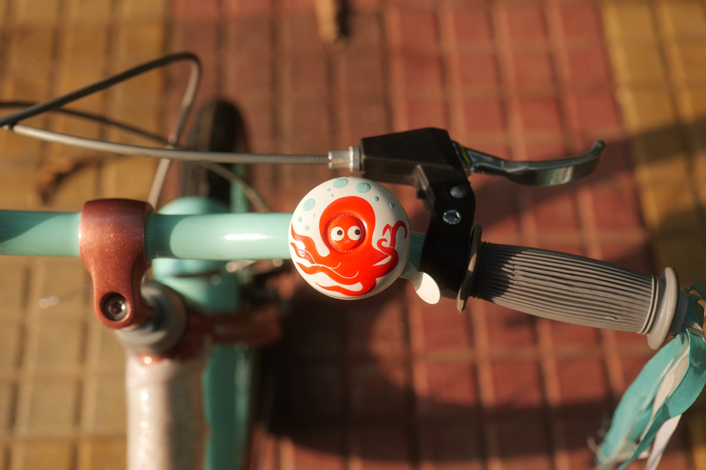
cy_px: 235
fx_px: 980
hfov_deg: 39.6
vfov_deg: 27.0
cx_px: 353
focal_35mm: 50
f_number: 4.5
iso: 200
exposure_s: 1/125
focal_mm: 50
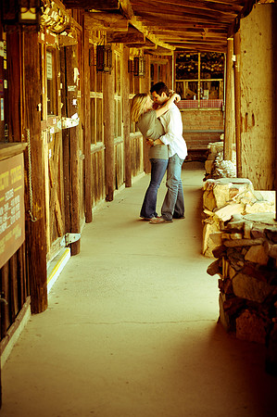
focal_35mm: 70
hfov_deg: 19.4
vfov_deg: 28.9
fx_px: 810
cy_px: 208
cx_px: 138
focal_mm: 70
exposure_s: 1/200
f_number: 2.8
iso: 200
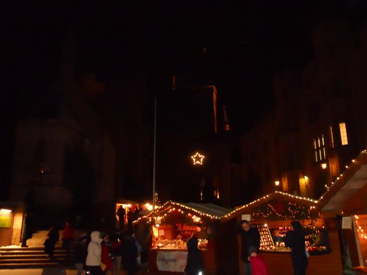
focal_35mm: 30
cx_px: 194
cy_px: 147
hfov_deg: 59.9
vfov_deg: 46.8
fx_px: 318
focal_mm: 5
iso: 800
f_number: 2.7
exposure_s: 1/25
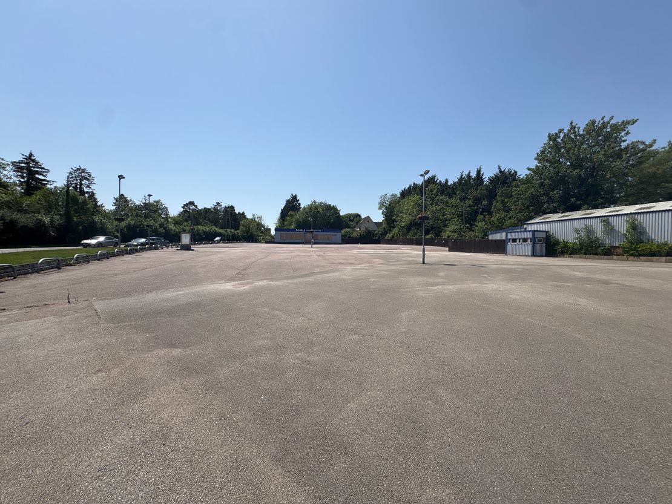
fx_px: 272
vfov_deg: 85.7
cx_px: 336
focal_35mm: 14
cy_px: 252
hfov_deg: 102.1
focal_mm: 2.22
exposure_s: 1/2584
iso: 50
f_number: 2.2
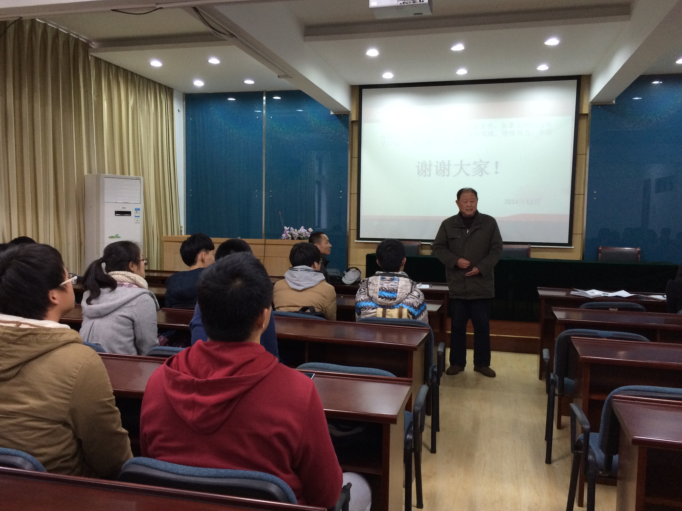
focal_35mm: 30
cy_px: 255
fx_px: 591
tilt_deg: -5.5
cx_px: 337
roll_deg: -1.7
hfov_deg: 60.0
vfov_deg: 46.8
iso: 160
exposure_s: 1/30
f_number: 2.2
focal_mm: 4.15
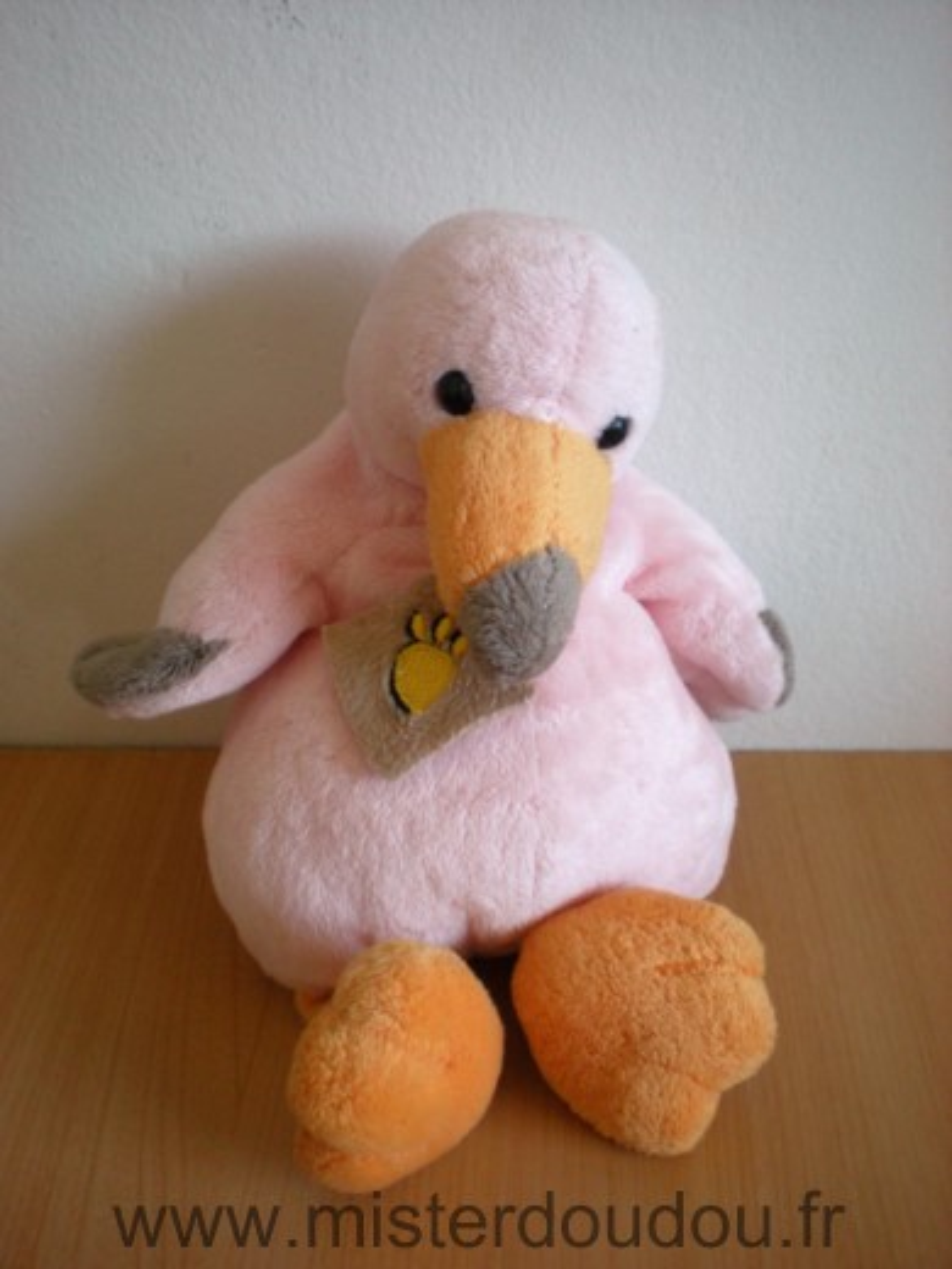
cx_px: 476
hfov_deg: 37.7
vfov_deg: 49.0
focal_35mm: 38
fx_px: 1393
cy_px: 634
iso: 200
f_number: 3.1
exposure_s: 1/30.8
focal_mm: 6.3
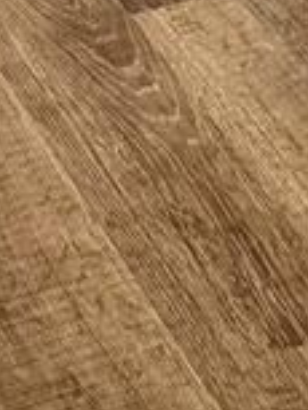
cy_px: -1008
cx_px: -193
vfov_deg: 8.1
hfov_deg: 7.7
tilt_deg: -11.8
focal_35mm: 188
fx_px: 2227
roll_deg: +1.5
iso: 200
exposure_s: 1/120
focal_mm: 6.86
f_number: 1.78
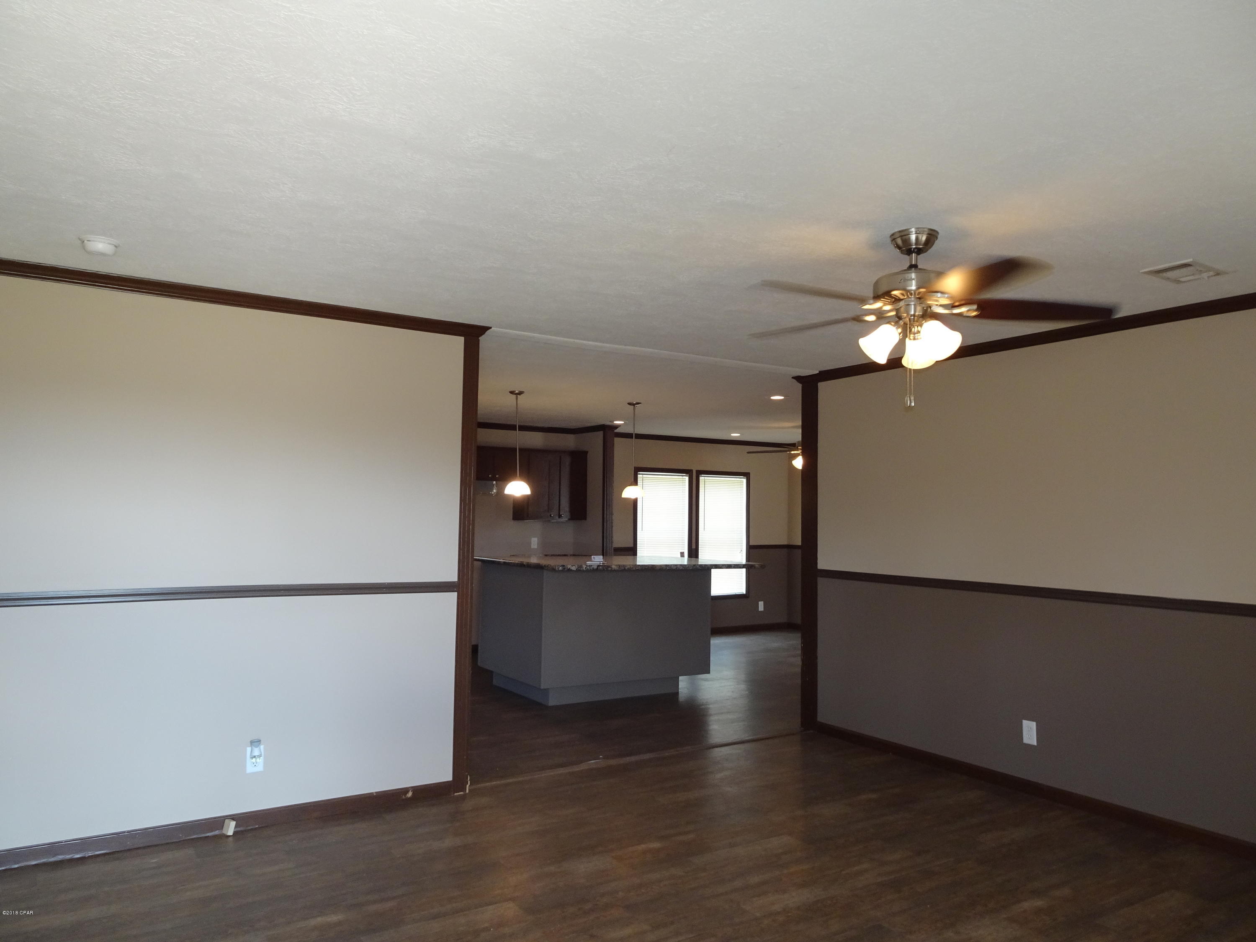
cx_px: 628
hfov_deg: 71.6
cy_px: 471
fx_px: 871
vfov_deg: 56.8
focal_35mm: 24
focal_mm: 4.1
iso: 125
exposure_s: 1/30
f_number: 3.5
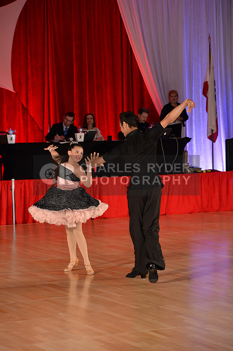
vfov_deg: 17.1
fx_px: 1166
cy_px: 176
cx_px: 116
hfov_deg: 11.4
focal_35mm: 120
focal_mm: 120
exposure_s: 1/200
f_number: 5
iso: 1600
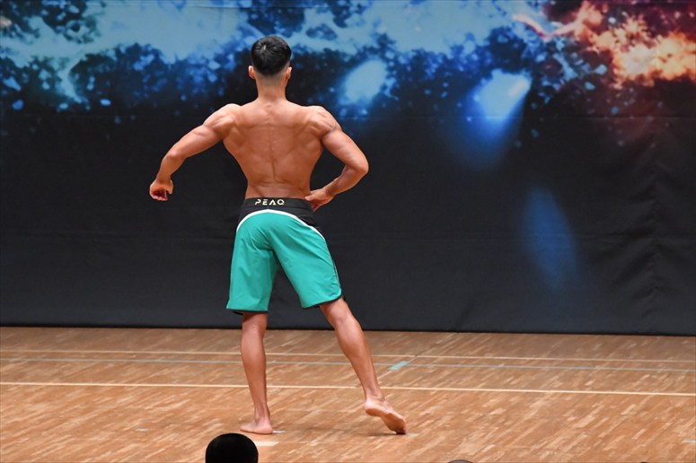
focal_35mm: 285
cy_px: 232
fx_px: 5507
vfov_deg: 4.8
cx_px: 348
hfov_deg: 7.2
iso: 8000
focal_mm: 190
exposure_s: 1/400
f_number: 5.6
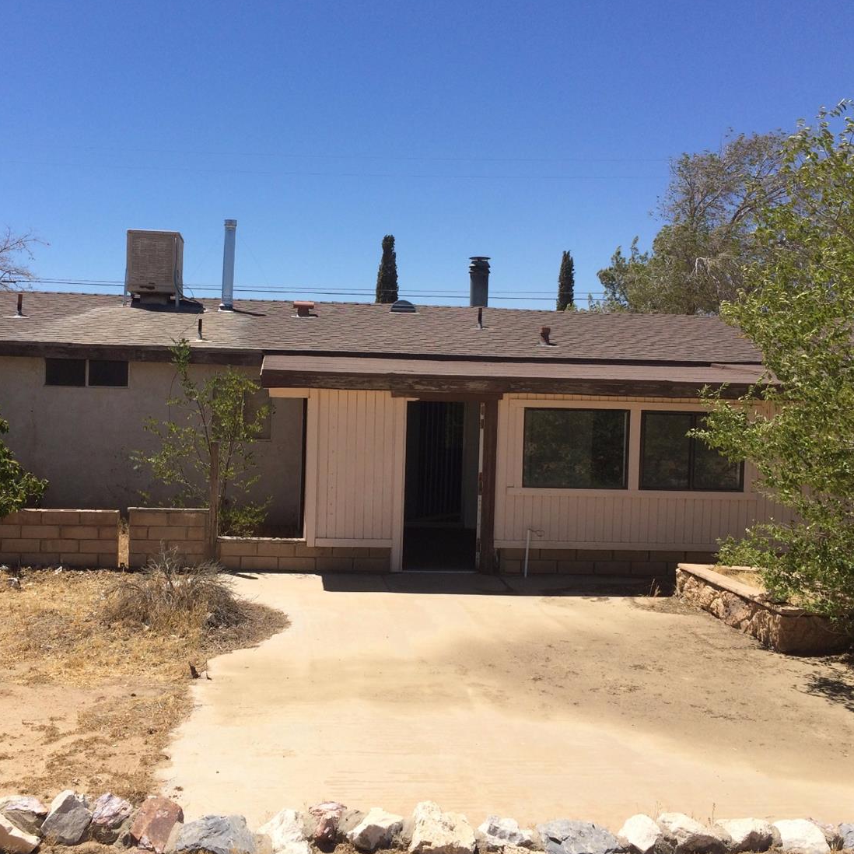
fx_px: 977
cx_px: 356
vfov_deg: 47.2
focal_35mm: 35
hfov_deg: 47.0
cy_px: 427
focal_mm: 4.15
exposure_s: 1/2933
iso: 32
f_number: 2.2
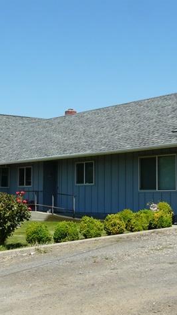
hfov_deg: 16.9
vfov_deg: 29.7
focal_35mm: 71
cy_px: 160
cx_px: 42
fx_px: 592
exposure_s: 1/400
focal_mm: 7.9
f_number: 5.6
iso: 100
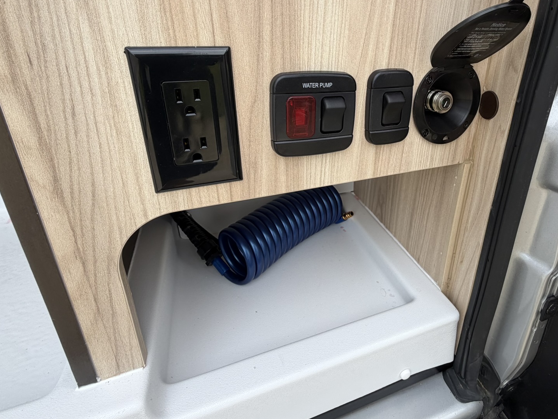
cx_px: 336
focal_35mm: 20
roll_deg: -1.1
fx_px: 322
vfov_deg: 64.8
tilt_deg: -22.5
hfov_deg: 80.8
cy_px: 152
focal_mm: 2.22
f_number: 2.2
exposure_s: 1/502
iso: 50
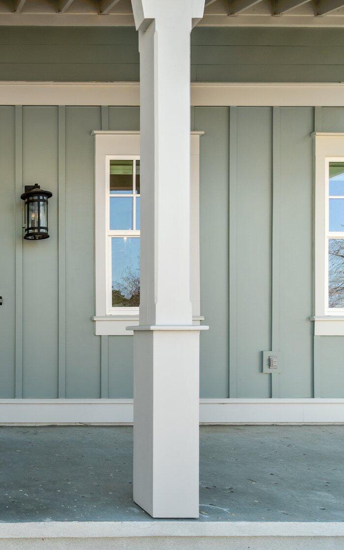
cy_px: 335
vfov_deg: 65.7
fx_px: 420
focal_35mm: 28
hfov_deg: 35.3
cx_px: -67
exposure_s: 1/50
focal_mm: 10
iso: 100
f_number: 8
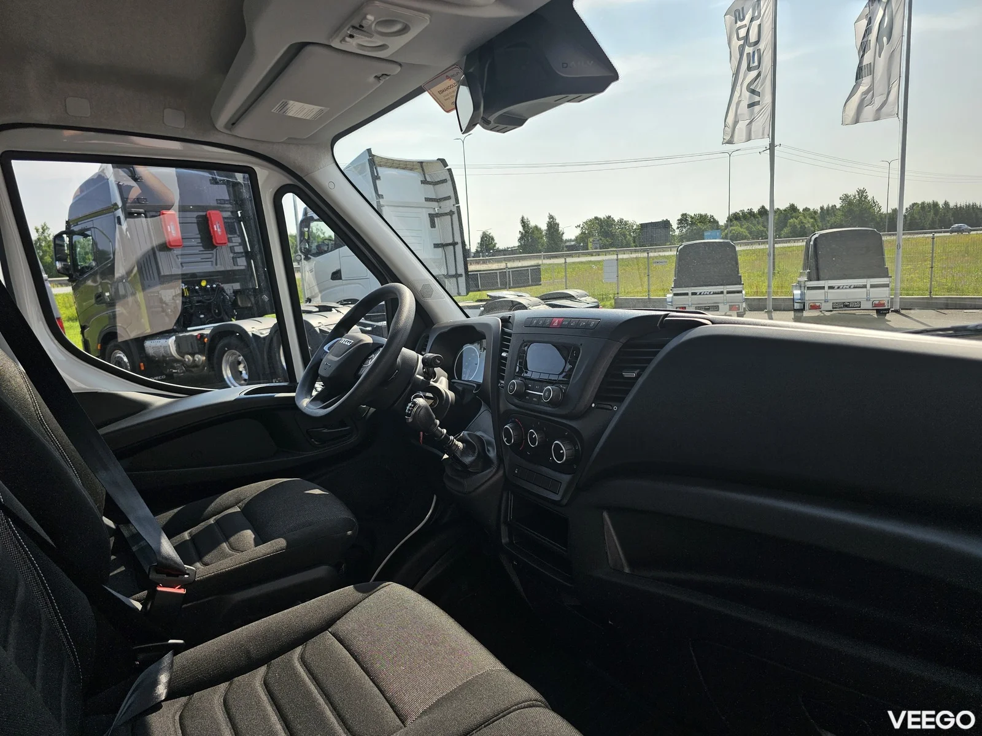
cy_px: 368
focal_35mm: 23
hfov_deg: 73.9
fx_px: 652
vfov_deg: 58.9
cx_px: 491
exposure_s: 1/471
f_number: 1.7
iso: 10
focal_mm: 6.3
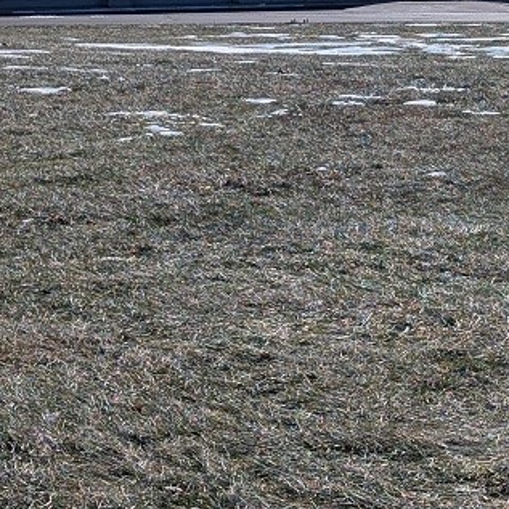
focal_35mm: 140
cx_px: 530
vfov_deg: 12.3
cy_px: -29
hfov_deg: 12.3
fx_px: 2329
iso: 23
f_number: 1.68
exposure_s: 1/2445
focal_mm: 6.9
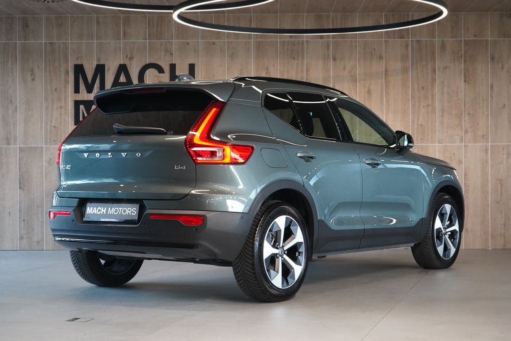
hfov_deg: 30.1
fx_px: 951
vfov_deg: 20.3
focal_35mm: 67
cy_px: 170
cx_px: 256
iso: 6400
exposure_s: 1/160
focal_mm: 67
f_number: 5.6
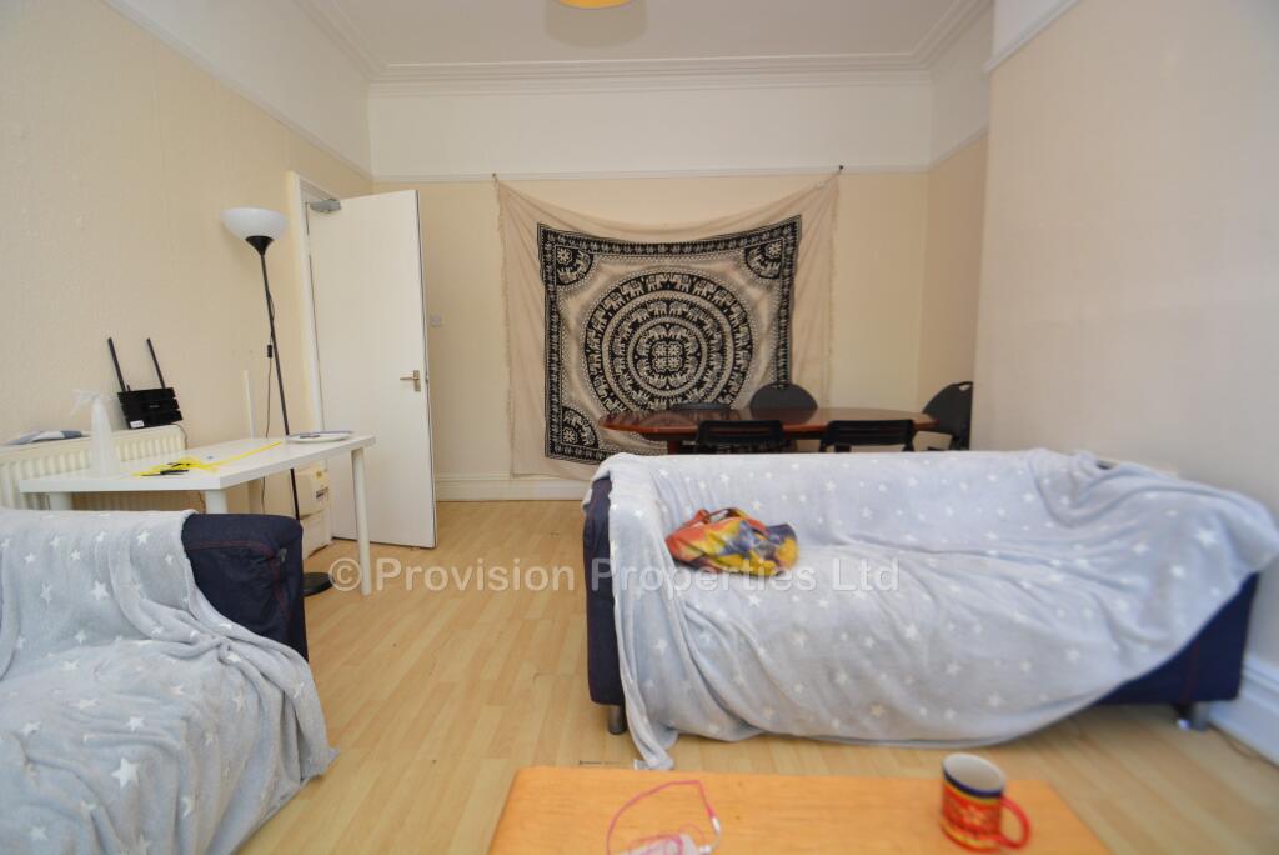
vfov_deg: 77.4
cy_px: 428
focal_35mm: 15
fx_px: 533
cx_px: 640
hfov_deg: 100.4
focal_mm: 10
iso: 500
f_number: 4
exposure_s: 1/60
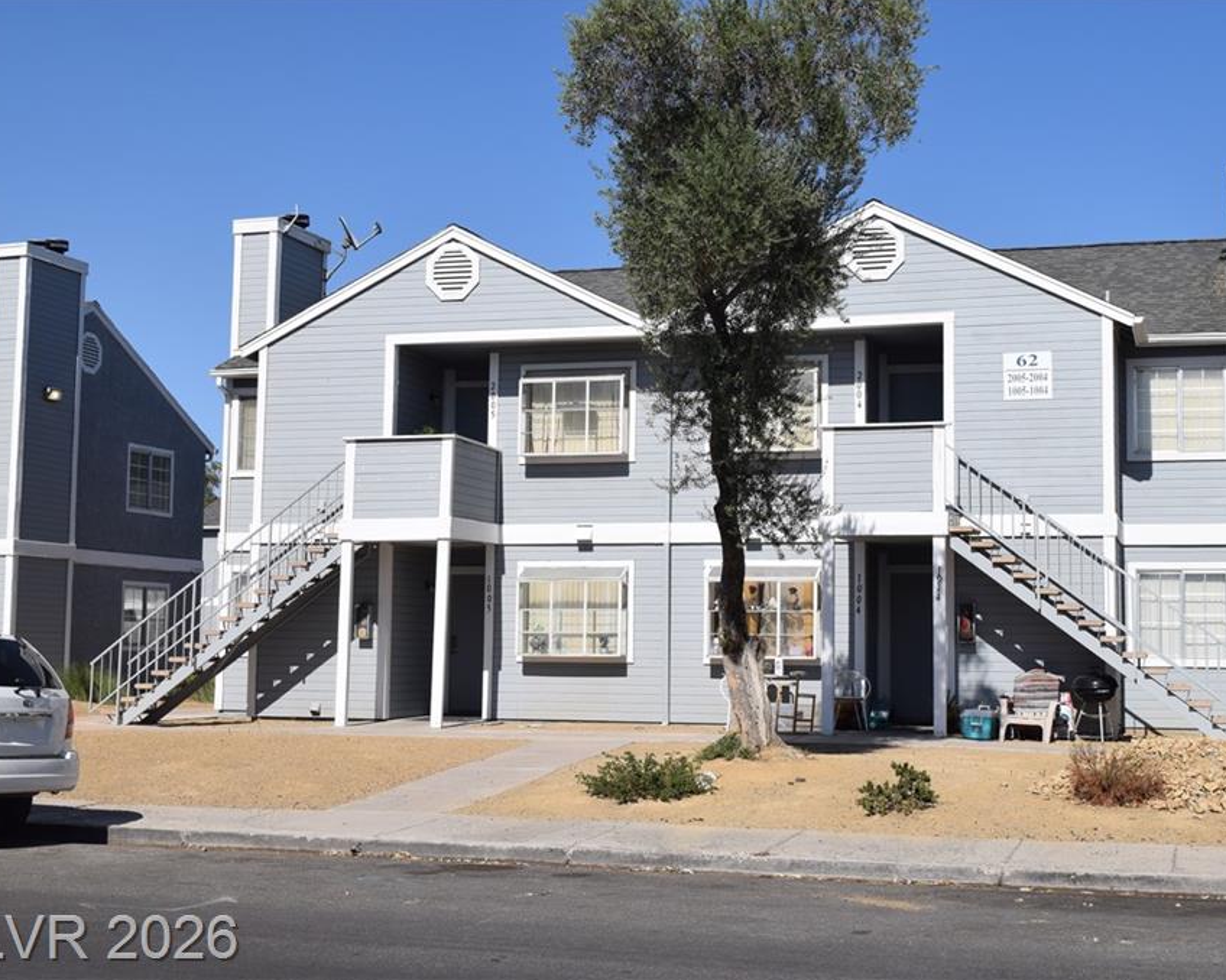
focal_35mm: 51
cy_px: 489
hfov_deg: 36.6
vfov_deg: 29.7
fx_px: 1850
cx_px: 701
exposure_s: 1/500
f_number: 11
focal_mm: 30
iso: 200
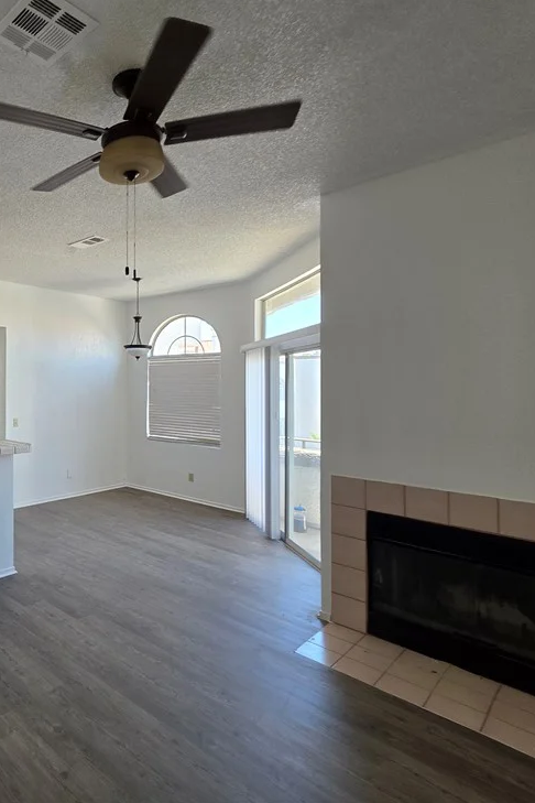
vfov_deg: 86.8
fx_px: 424
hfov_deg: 51.9
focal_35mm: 19
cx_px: 3
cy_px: 381
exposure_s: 1/120
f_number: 1.9
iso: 80
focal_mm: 2.2
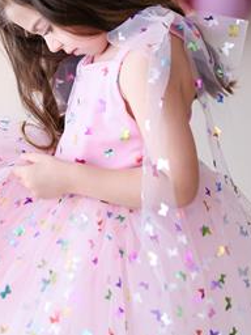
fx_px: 744
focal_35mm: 77
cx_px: 102
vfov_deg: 25.0
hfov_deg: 19.1
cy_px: 78
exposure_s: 1/320
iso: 200
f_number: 1.8
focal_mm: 35
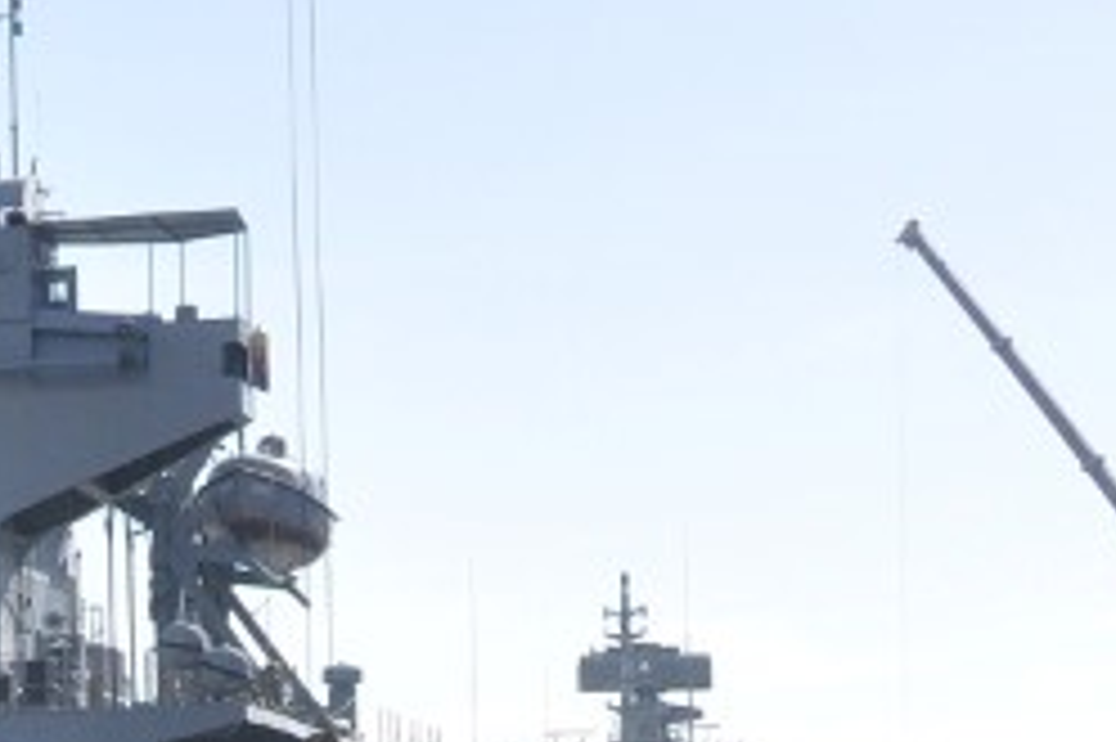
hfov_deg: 14.1
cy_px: 1115
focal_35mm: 136
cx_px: -562
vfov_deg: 9.8
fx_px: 4213
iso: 500
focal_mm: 22
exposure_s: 1/500
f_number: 11
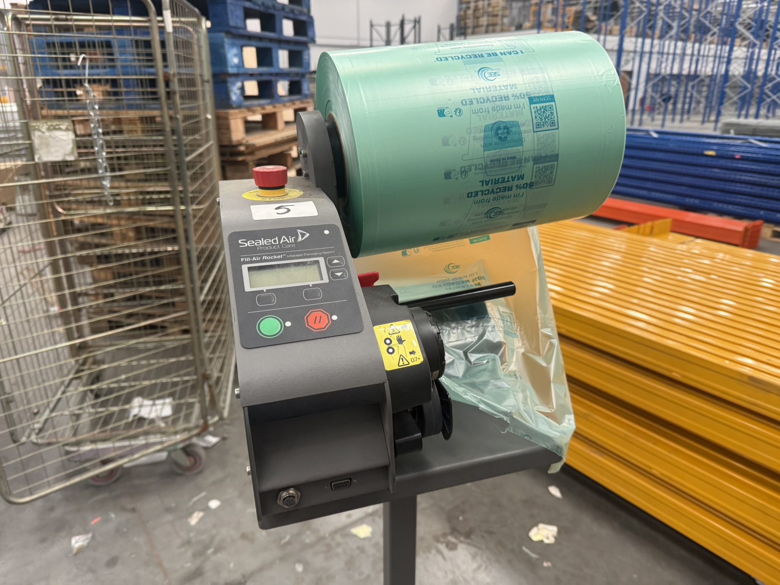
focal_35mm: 24
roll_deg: -0.6
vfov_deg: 56.8
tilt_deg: -21.9
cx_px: 390
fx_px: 541
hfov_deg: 71.6
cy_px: 292
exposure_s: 1/100
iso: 200
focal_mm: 6.76
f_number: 1.78
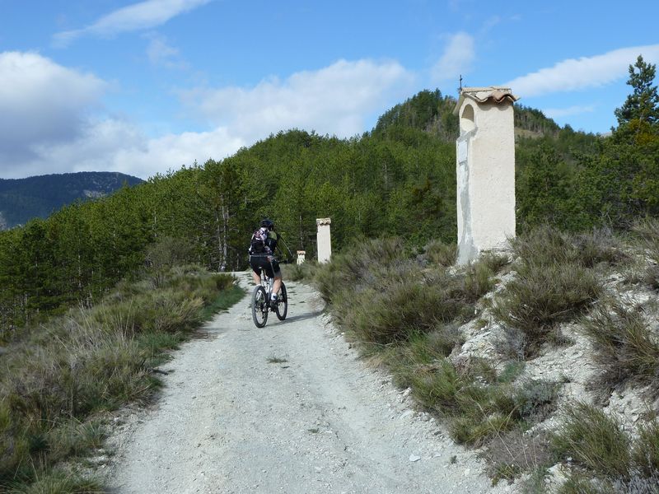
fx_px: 800
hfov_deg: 44.8
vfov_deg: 34.3
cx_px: 330
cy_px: 247
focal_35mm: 42
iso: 80
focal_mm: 6.9
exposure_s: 1/500
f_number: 4.5
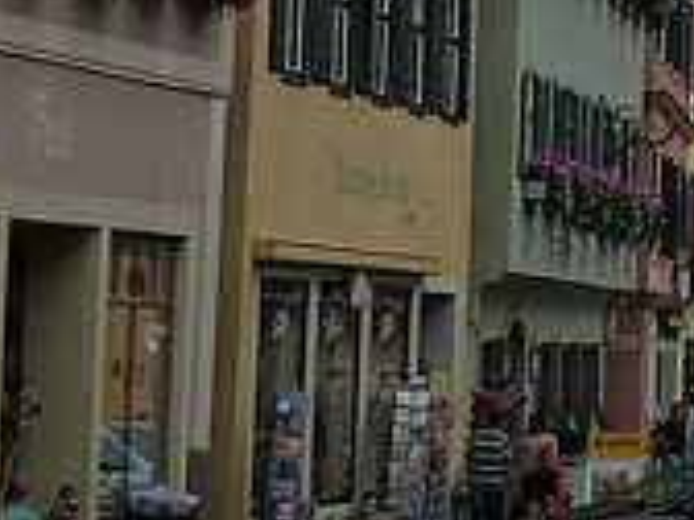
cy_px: -163
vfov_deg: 6.4
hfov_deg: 8.3
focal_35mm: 232
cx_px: 1144
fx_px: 4651
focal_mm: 11
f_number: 5
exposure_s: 1/400
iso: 125
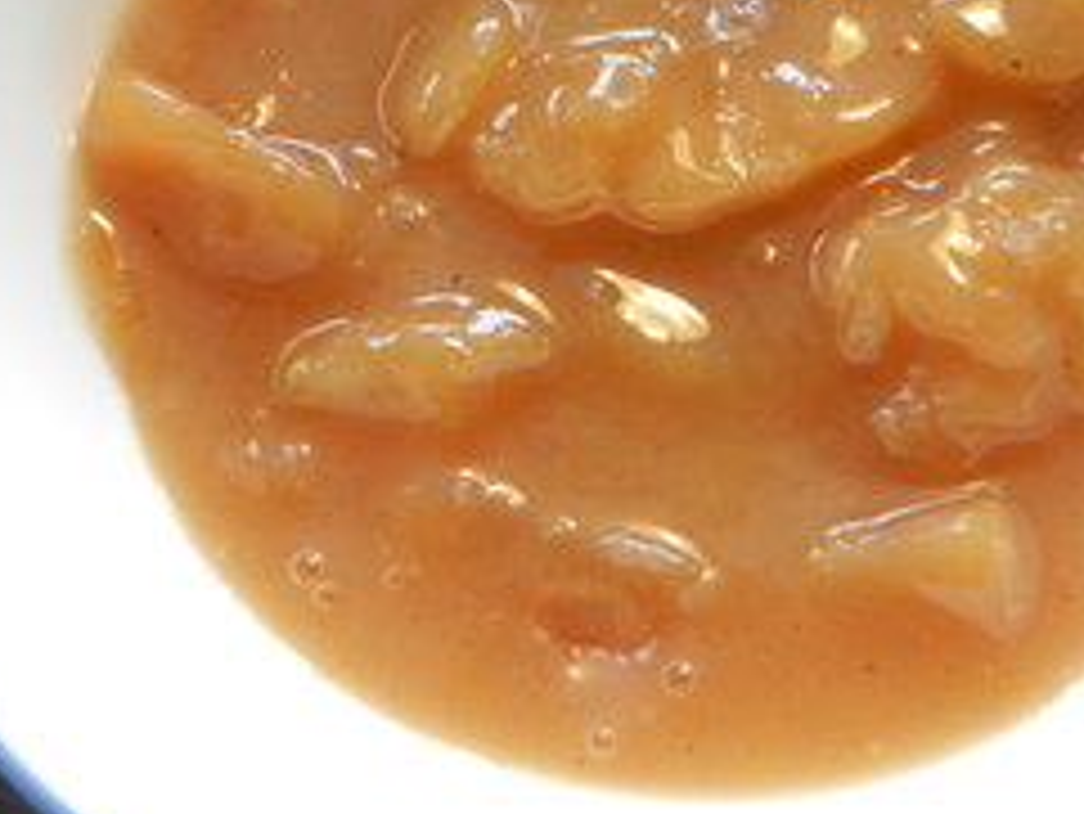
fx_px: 1974
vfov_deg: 23.0
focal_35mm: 63
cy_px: 184
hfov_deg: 30.6
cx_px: 693
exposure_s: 1/30
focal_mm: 6.9
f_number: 4
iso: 220
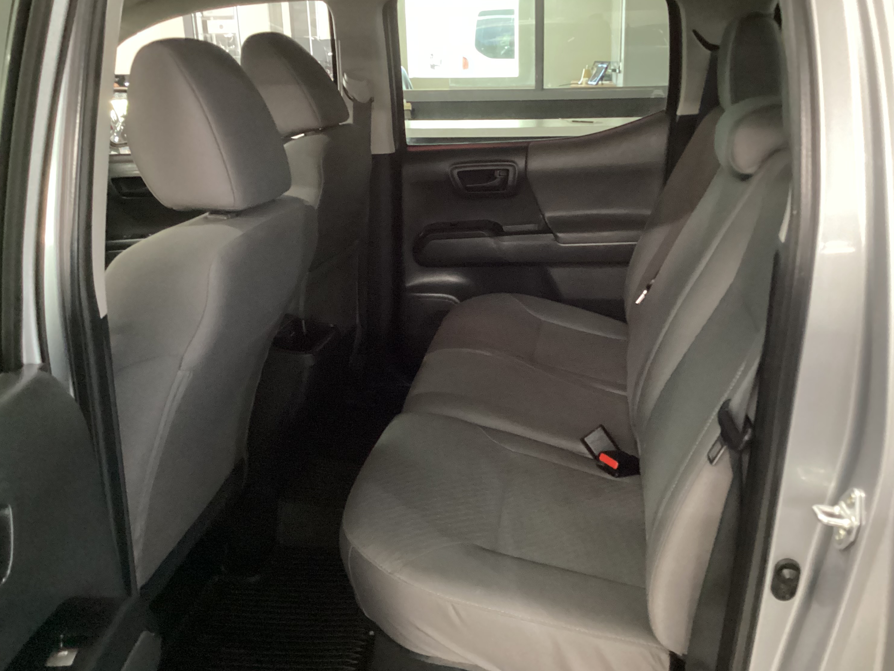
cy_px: 336
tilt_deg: -19.6
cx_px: 482
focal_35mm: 34
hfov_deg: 53.9
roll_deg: +1.0
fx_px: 878
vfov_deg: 41.8
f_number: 2.4
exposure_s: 1/20
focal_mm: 3.3
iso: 800
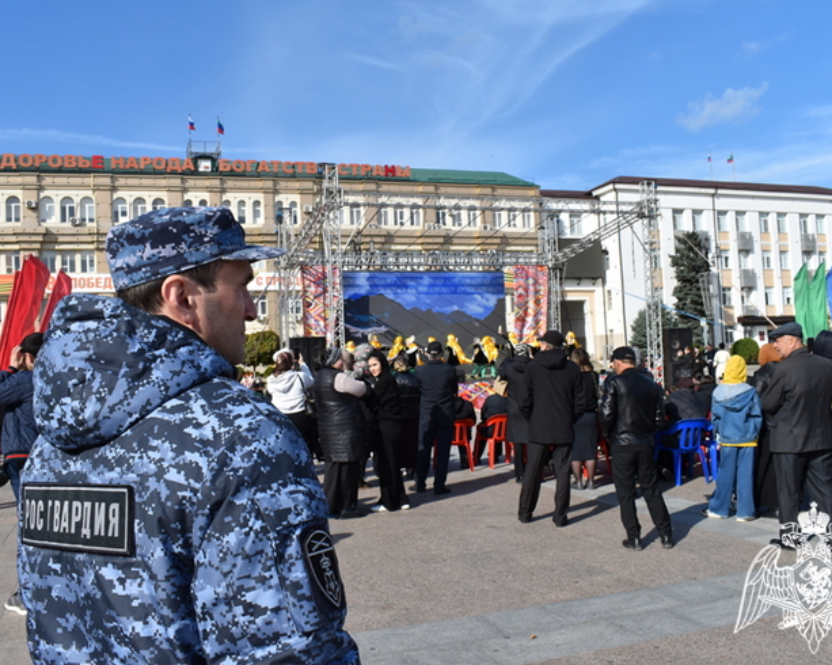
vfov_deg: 47.1
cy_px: 327
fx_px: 763
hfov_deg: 57.2
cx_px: 398
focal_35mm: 31
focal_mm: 18
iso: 200
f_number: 10
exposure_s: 1/400
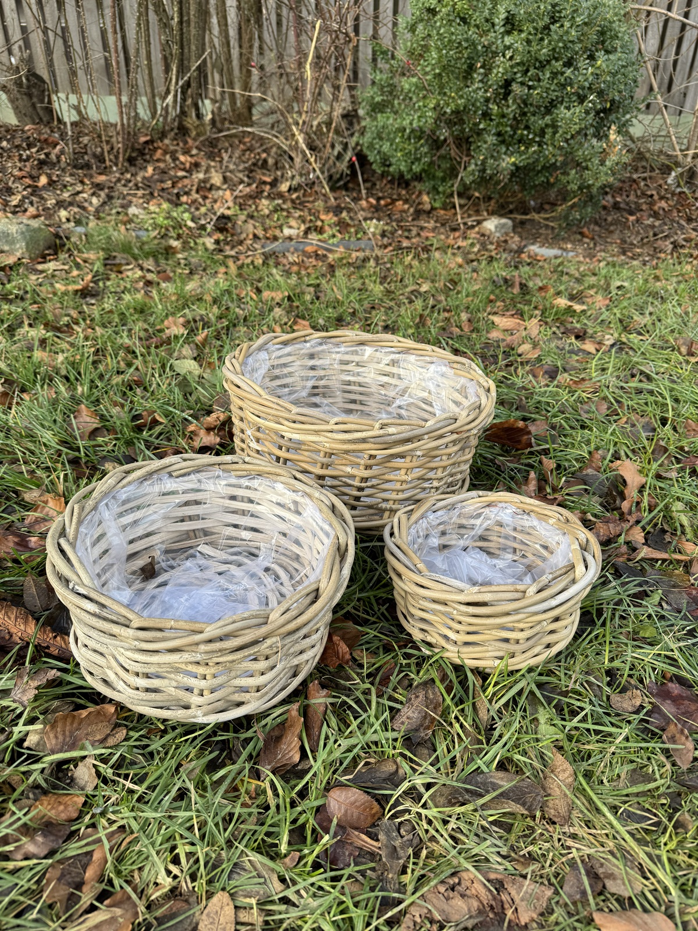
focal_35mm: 24
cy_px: 466
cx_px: 349
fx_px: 645
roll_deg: -1.2
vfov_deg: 71.6
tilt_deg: -32.9
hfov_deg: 56.8
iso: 80
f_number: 1.78
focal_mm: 6.76
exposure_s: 1/352
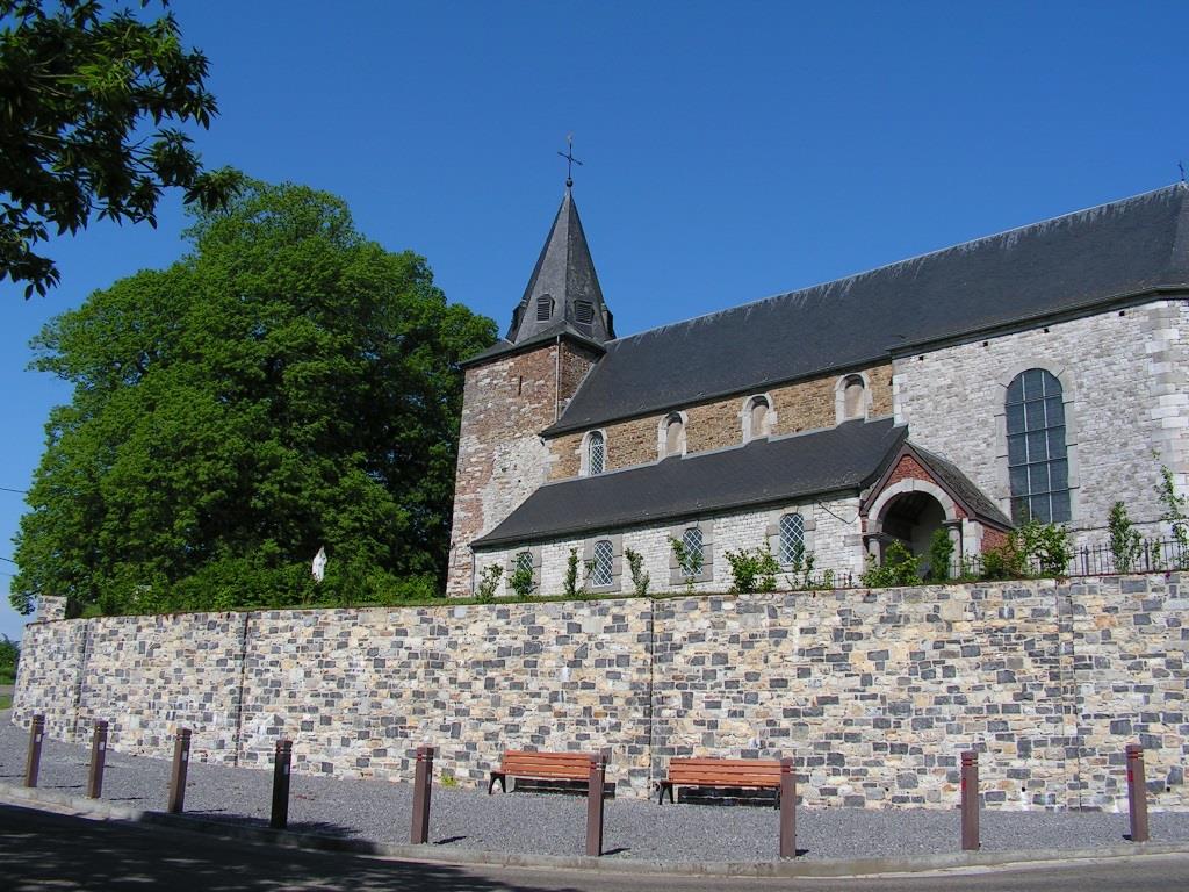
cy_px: 446
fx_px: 1237
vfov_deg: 39.7
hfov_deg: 51.4
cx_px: 594
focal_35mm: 36
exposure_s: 1/800
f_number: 4.8
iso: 64
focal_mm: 6
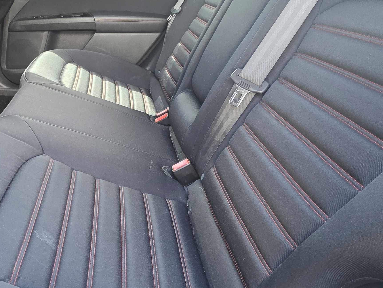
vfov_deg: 46.5
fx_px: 332
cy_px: 111
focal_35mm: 30
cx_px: 107
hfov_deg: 57.6
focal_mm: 2.2
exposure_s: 1/120
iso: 200
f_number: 1.9
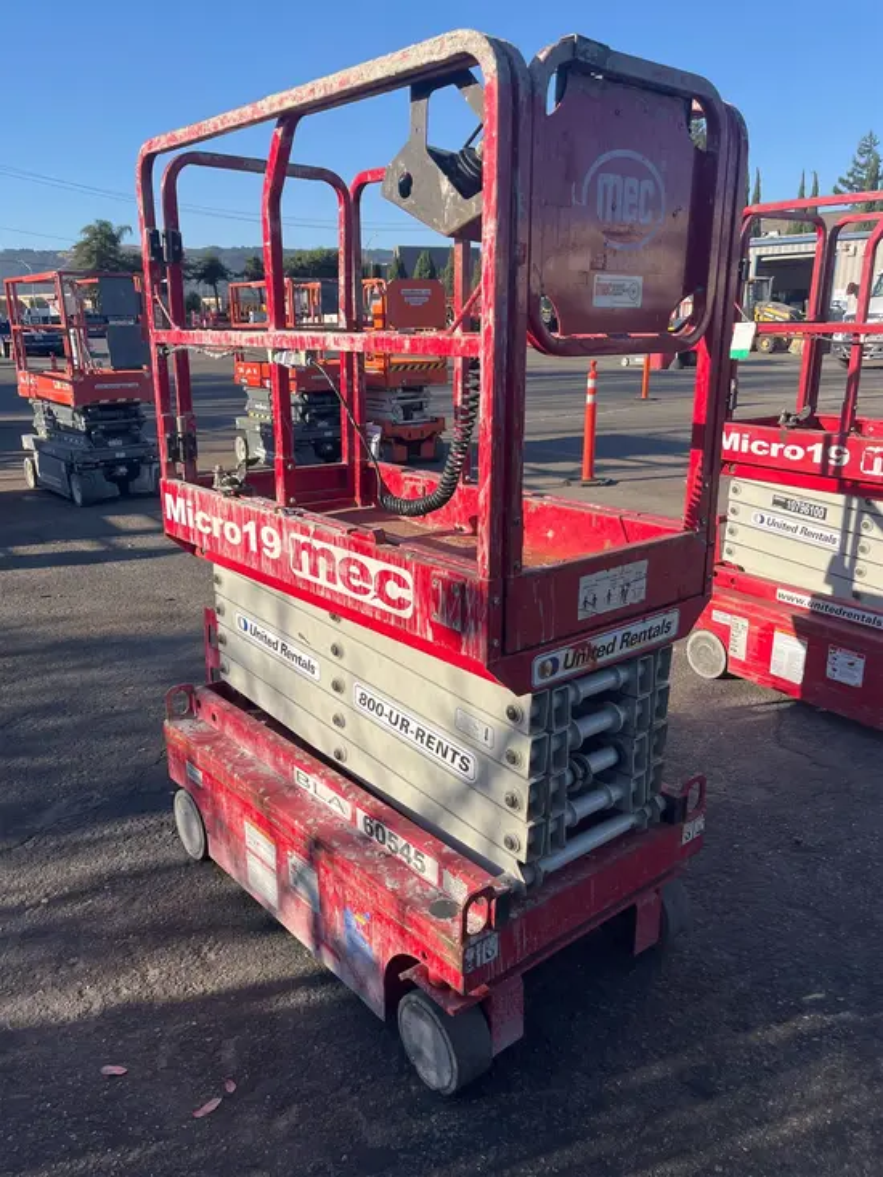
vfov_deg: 67.3
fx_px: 884
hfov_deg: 53.1
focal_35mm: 26
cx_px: 442
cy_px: 588
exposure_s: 1/2222
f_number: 1.6
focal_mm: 5.1
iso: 50
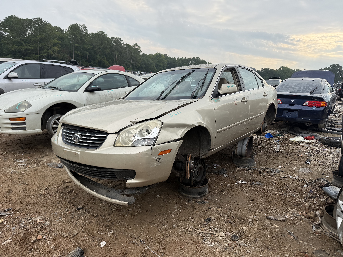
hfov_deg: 71.6
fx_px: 238
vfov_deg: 56.8
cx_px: 172
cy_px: 128
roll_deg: -5.9
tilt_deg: -12.0
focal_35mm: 24
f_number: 1.78
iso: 80
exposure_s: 1/1553
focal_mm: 6.76
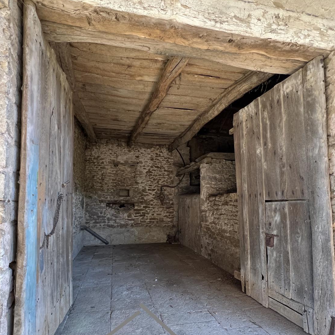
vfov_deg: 80.3
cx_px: 164
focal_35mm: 18
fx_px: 197
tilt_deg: +3.3
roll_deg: -0.1
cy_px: 189
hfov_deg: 80.7
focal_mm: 1.57
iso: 250
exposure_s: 1/77
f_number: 1.8
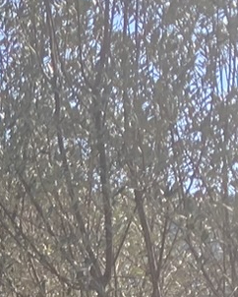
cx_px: -625
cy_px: 543
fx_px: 1513
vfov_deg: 10.5
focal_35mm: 172
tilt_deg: -3.3
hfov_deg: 7.3
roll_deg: +0.5
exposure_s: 1/362
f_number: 1.8
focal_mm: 4.25
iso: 25
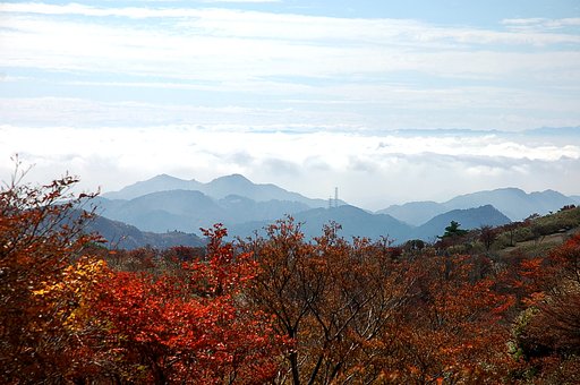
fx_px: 1690
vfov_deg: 13.0
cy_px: 192
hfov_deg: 19.5
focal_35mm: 105
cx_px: 290
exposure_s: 1/800
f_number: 7.1
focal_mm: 70
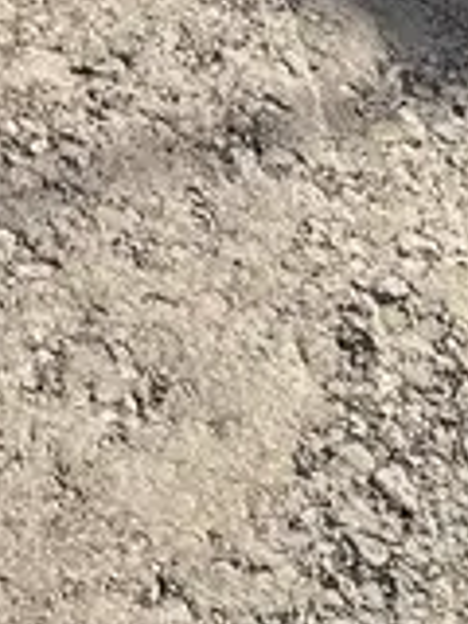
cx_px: -211
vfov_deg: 13.6
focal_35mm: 119
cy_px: -712
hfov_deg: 11.9
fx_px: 2145
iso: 50
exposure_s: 1/2639
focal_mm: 5.96
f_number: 1.6
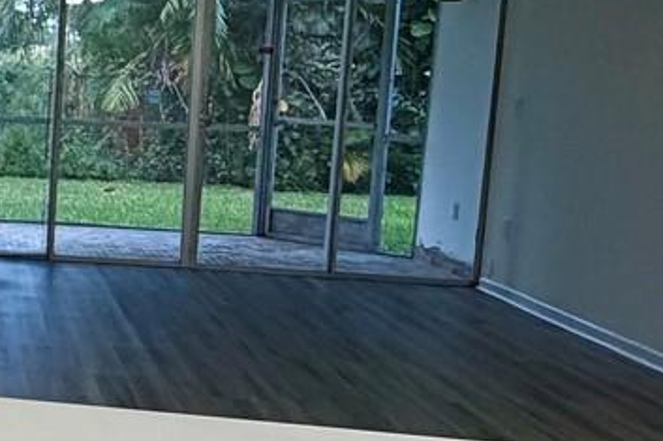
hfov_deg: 24.2
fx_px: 1215
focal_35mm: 66
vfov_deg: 20.6
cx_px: -323
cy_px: 169
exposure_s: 1/120
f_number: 2.2
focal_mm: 2.22
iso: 125
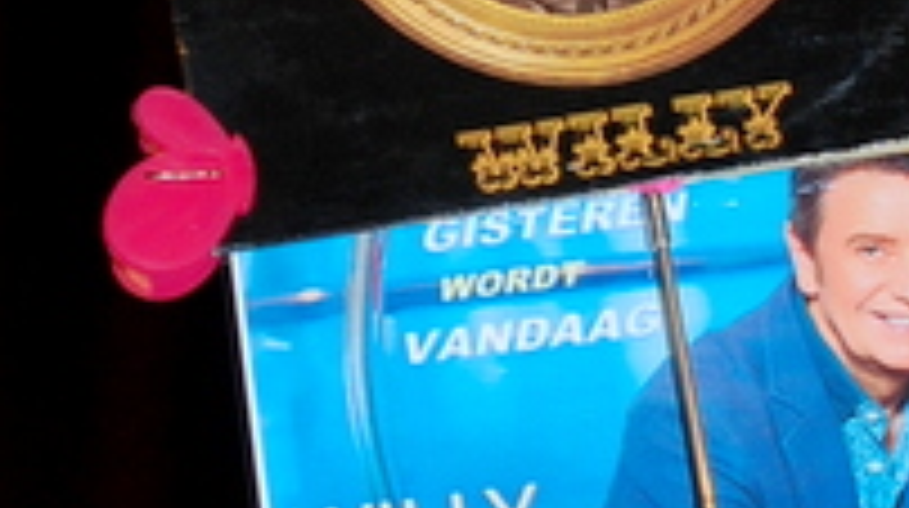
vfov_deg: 8.1
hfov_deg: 14.7
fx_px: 3514
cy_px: 791
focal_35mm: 146
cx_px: 351
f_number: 5.6
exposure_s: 1/60
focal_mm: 26
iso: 320
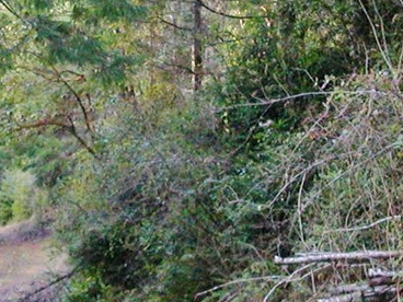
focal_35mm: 103
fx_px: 1199
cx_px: 173
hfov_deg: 19.1
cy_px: 161
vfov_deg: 14.4
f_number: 2.7
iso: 200
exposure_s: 1/59.9
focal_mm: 5.6
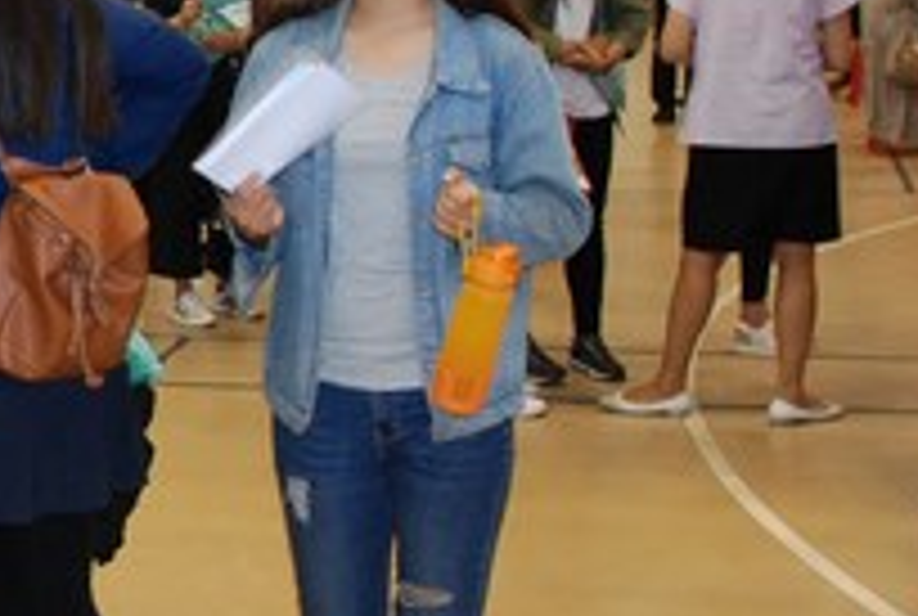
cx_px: -292
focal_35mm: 94
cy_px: 112
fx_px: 2402
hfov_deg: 19.8
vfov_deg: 14.5
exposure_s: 1/60
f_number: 5
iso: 800
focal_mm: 20
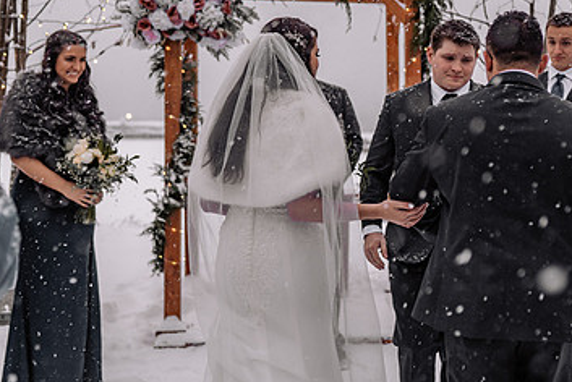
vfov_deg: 23.2
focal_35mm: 58
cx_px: 360
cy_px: 90
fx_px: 922
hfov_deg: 34.3
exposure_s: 1/250
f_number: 2
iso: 200
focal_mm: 35
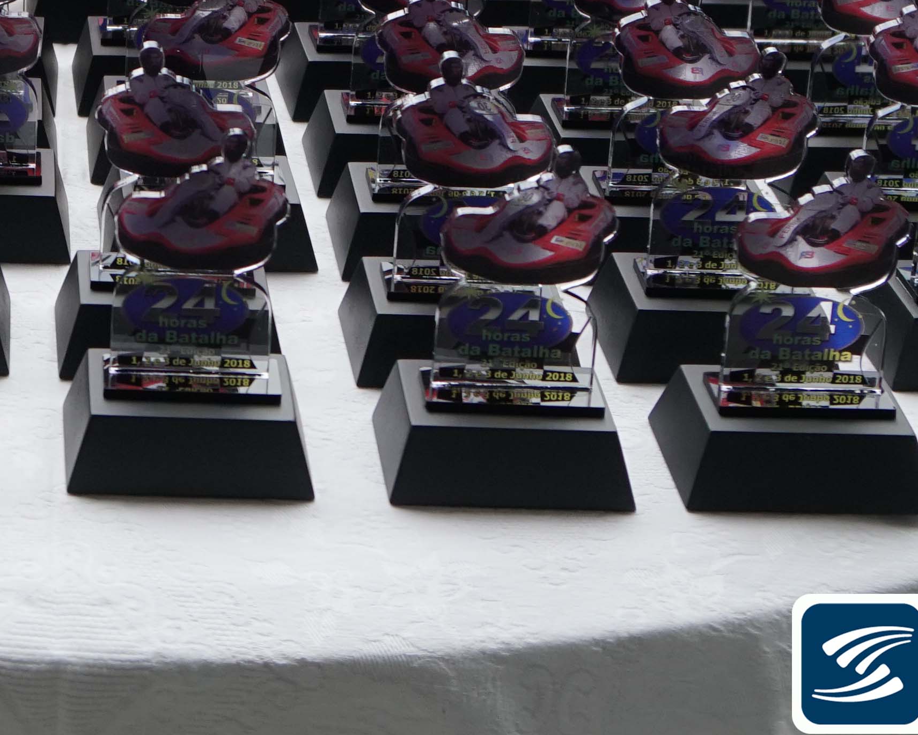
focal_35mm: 104
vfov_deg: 14.4
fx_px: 2816
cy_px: -157
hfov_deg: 17.9
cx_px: -65
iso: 320
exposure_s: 1/160
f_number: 4
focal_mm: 21
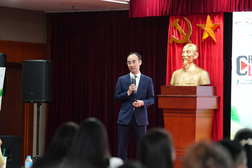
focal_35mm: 138
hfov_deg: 14.9
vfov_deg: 9.9
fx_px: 966
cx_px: 126
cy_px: 84
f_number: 2.8
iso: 2000
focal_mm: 138
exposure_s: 1/200
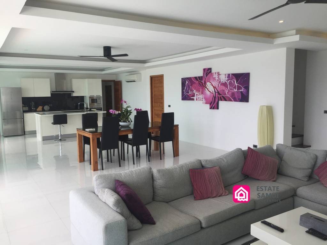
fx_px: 274
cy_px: 122
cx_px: 164
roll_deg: -0.5
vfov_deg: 48.2
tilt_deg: -6.9
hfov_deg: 61.7
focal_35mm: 29
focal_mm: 4.15
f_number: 2.2
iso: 32
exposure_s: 1/391
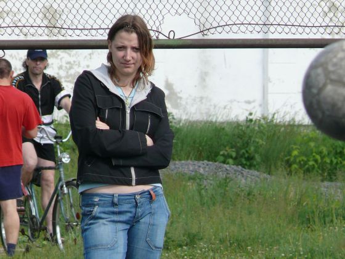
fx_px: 7455
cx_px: 172
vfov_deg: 2.0
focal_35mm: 748
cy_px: 130
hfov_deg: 2.7
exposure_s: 1/250
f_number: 5.6
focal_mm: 88.8
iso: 100
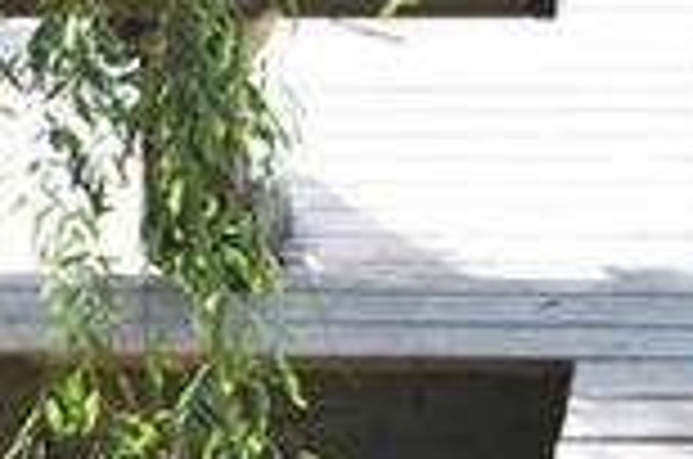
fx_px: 3842
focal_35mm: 200
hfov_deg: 10.3
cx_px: 252
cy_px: -302
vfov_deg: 6.7
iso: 400
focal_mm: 20
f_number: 5.6
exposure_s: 1/125
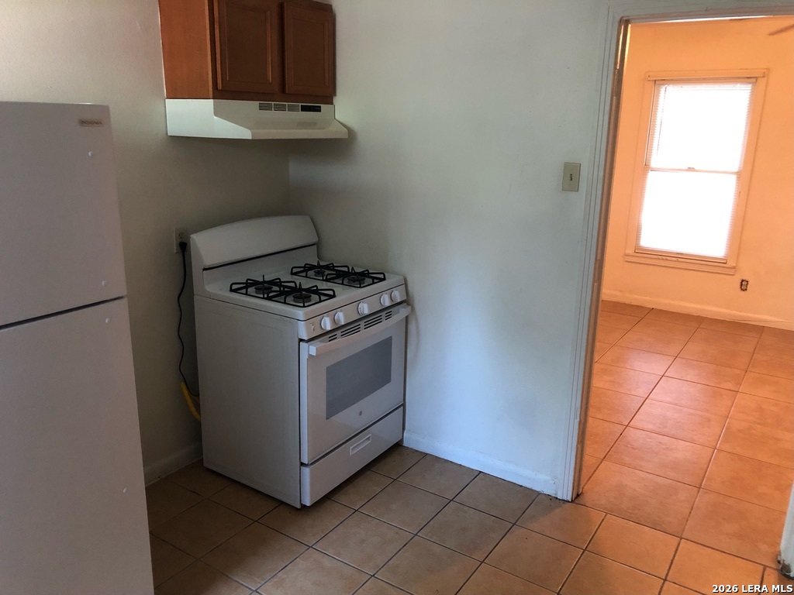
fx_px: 642
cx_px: 397
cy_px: 298
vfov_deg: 49.7
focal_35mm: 28
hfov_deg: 63.4
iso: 100
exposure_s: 1/15
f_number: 1.8
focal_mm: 3.99
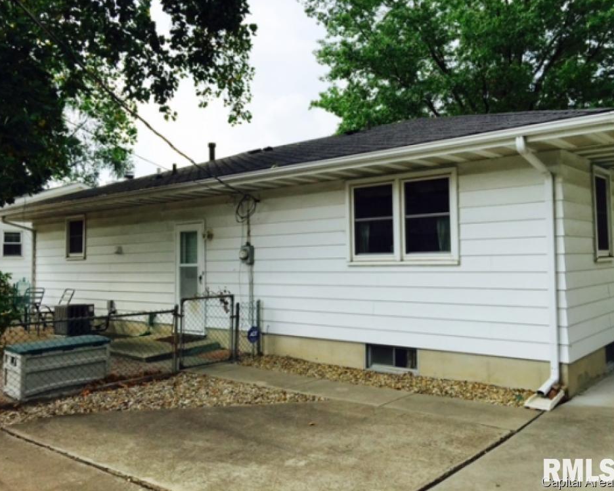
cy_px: 240
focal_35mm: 31
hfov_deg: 57.2
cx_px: 307
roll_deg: -0.2
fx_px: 563
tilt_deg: +1.9
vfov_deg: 47.1
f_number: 2.2
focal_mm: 4.15
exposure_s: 1/1276
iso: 32
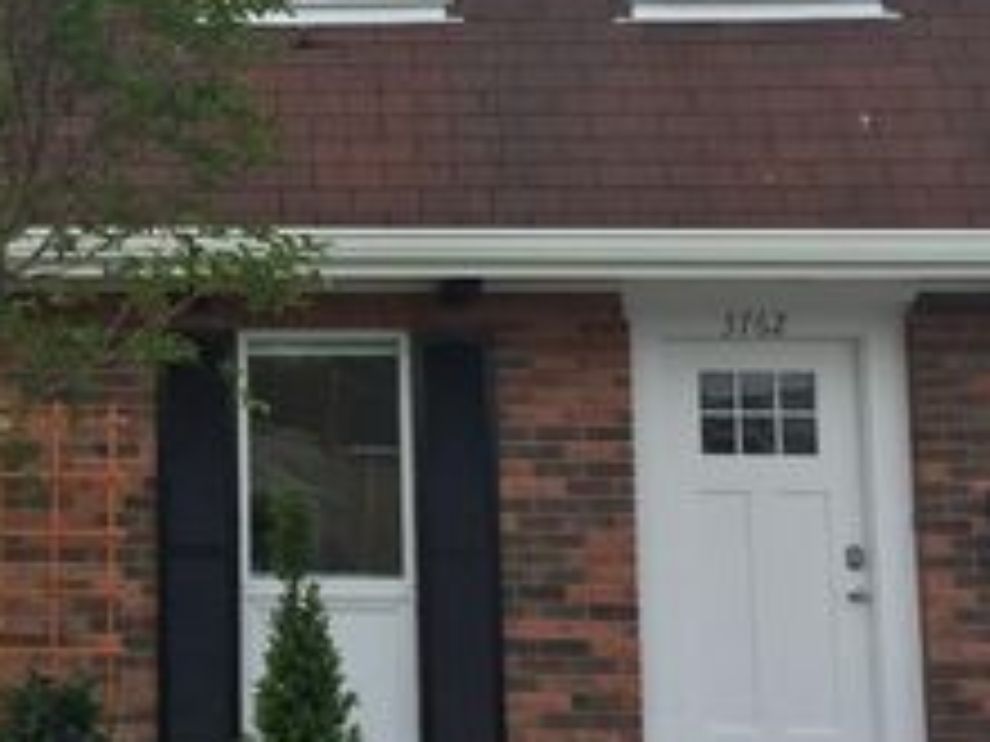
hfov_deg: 28.1
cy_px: 277
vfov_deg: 22.2
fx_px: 1888
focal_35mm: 66
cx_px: 76
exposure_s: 1/1099
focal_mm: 4.15
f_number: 2.2
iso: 32
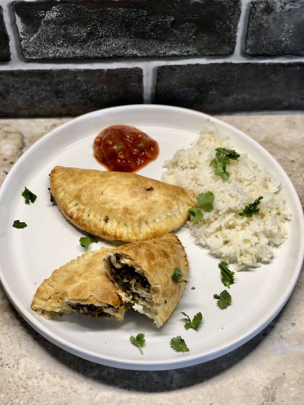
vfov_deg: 36.8
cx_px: 152
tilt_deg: -53.0
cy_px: 202
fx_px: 609
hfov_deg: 28.0
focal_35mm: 52
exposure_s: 1/60
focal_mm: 6
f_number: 2.4
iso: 40
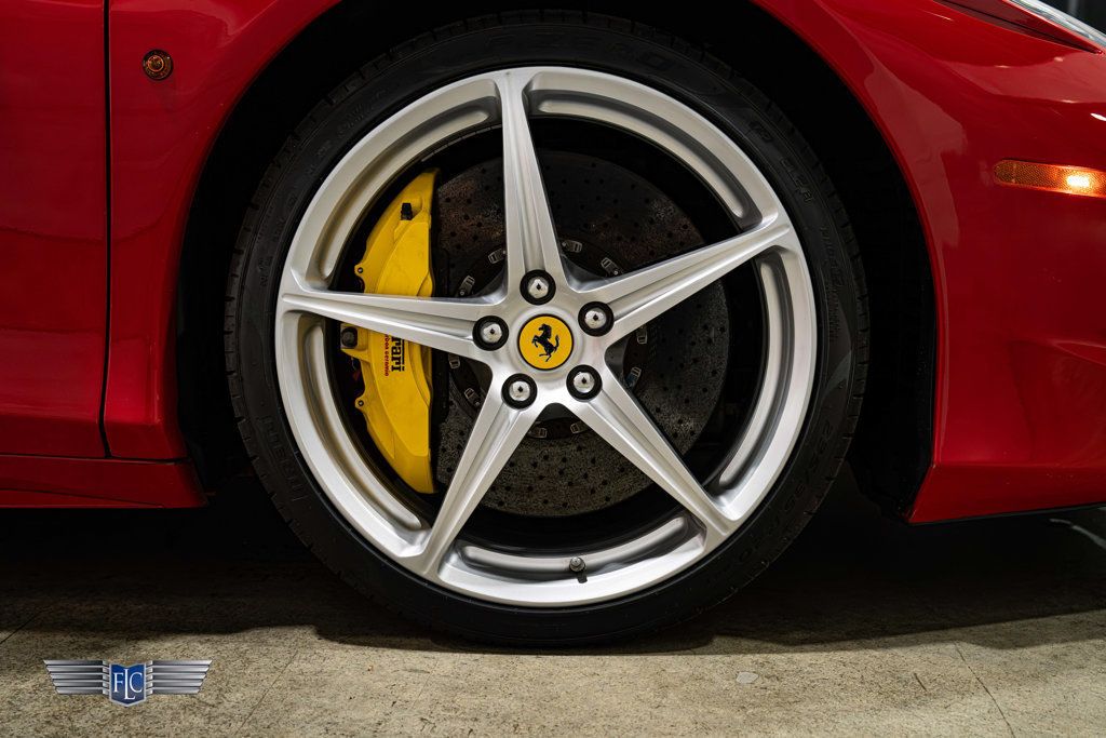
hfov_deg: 50.7
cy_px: 369
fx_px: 1168
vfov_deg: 35.1
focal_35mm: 38
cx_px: 553
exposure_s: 1/80
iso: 1600
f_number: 4
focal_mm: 38
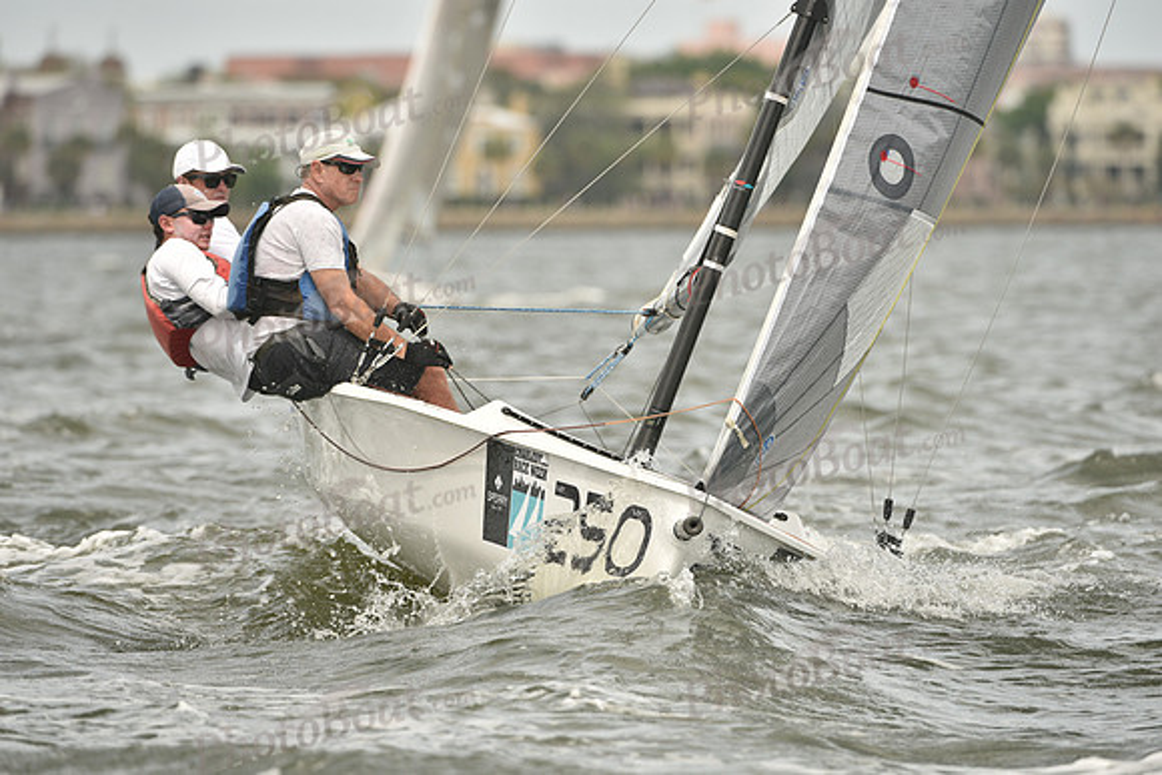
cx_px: 581
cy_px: 388
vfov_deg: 3.4
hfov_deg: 5.2
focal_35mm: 400
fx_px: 12914
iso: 320
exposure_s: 1/1250
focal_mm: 400
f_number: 6.3
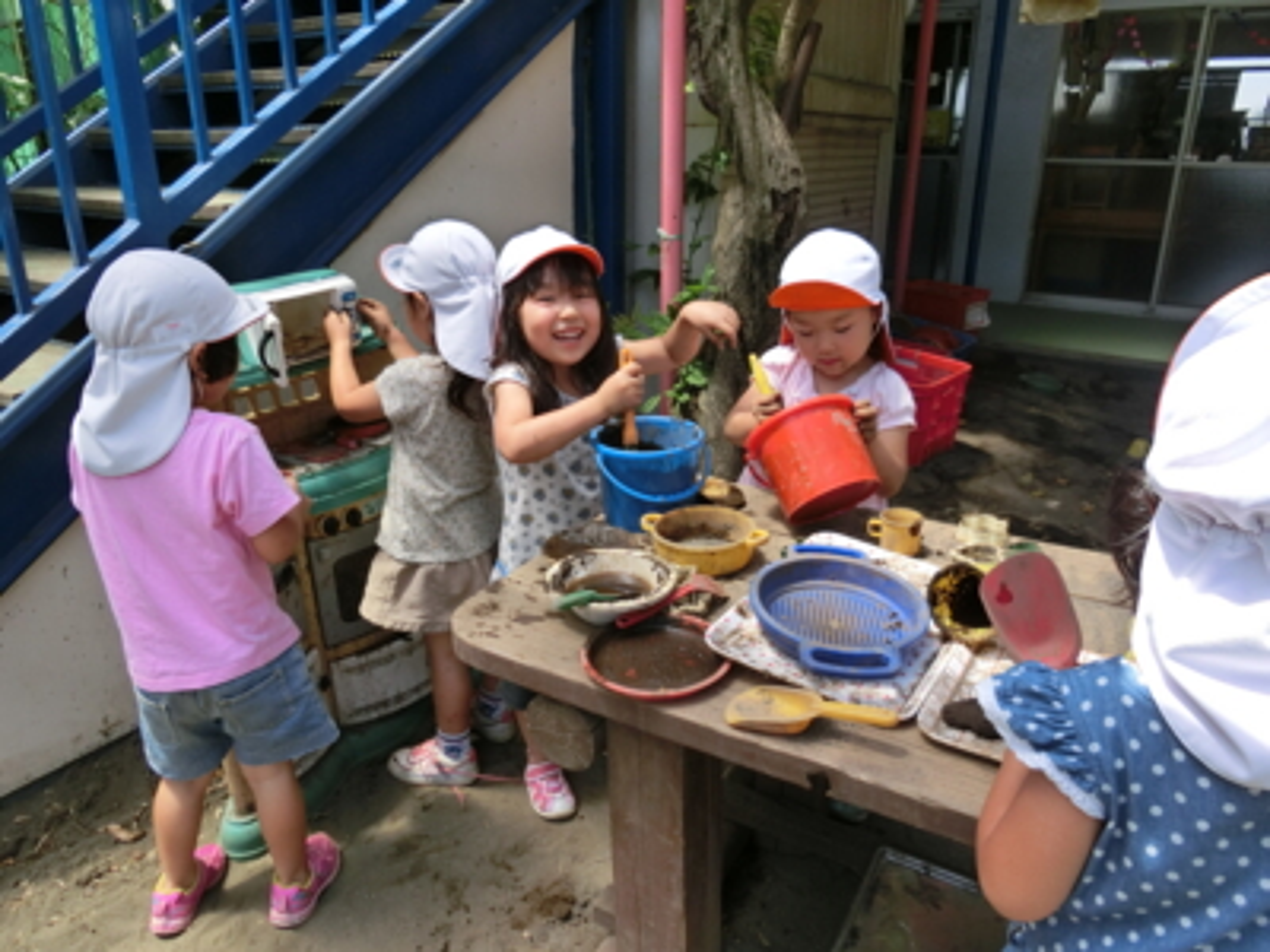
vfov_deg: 54.9
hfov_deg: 69.4
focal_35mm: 25
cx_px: 635
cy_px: 476
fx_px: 917
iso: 80
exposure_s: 1/400
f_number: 3.5
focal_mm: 4.5
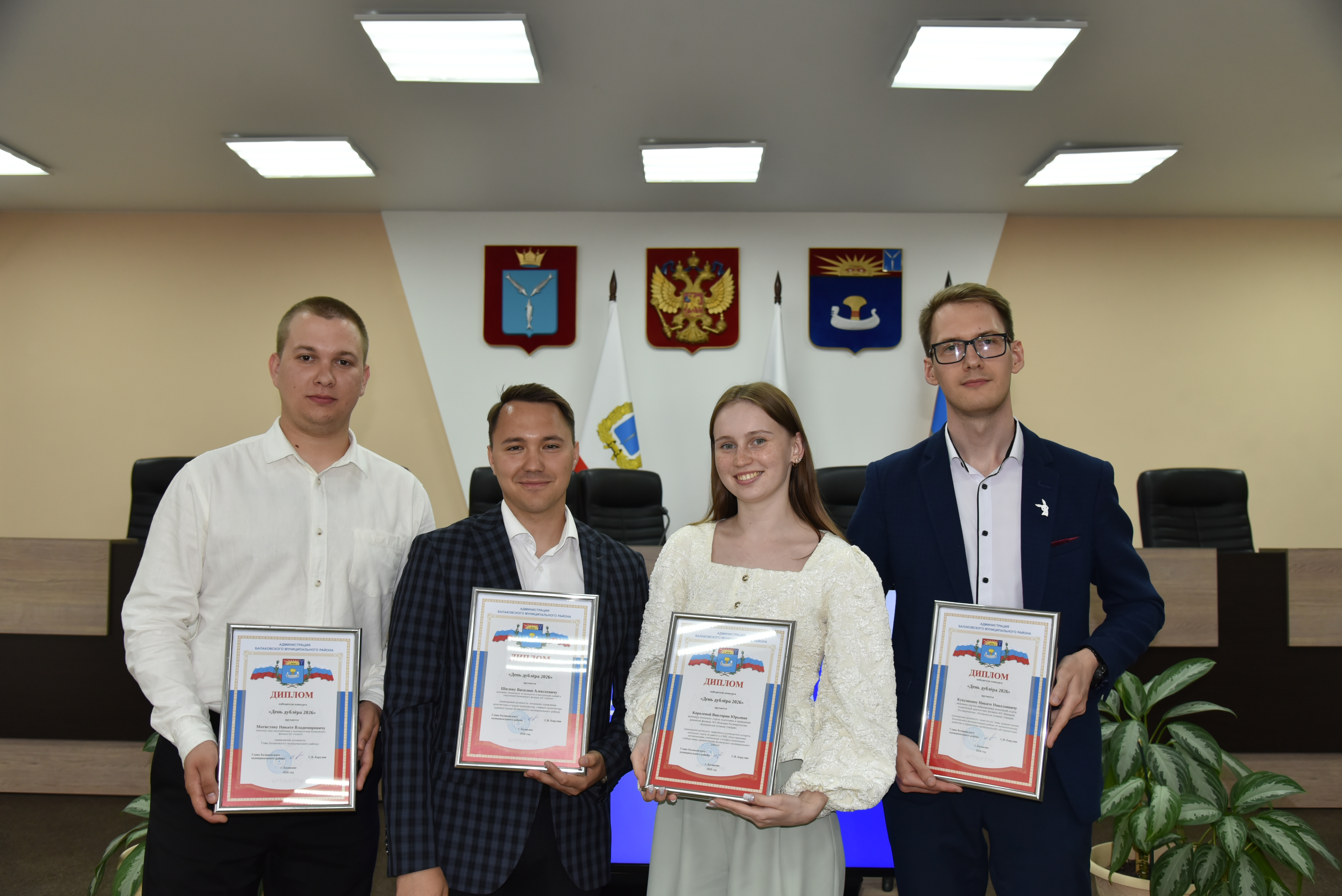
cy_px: 448
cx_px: 671
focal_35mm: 31
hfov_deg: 60.3
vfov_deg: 42.4
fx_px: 1156
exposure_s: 1/100
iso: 800
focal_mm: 31
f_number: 5
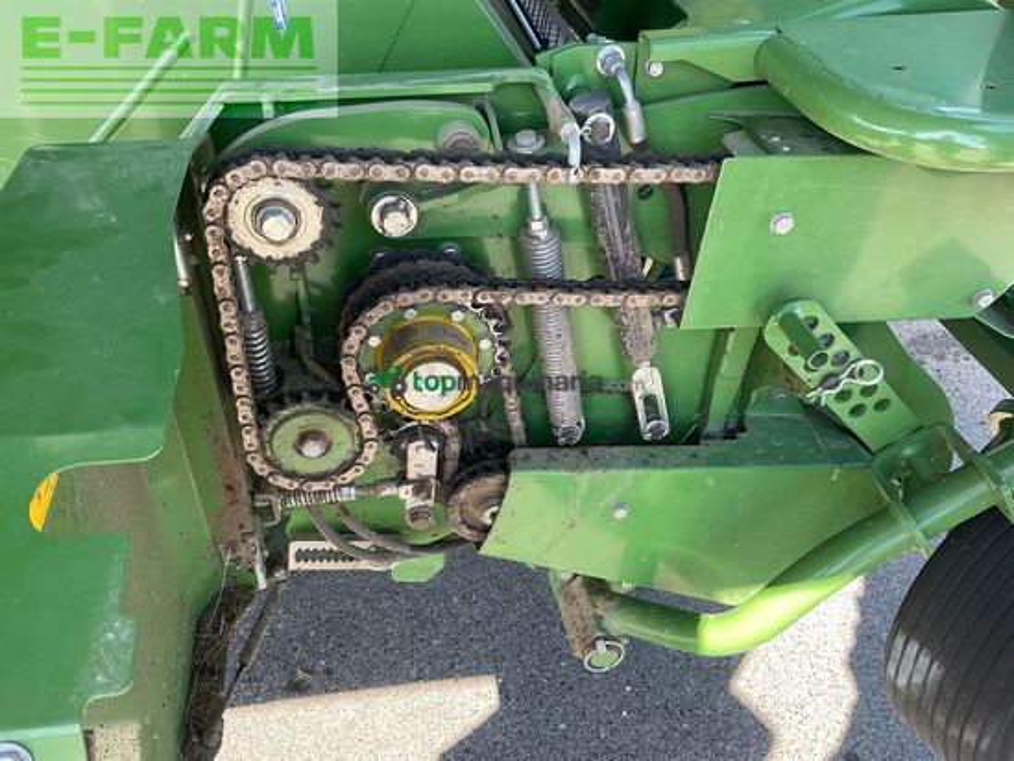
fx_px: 850
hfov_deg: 61.6
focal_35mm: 29
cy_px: 380
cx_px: 507
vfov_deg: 48.2
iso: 20
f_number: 1.8
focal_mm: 3
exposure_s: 1/100
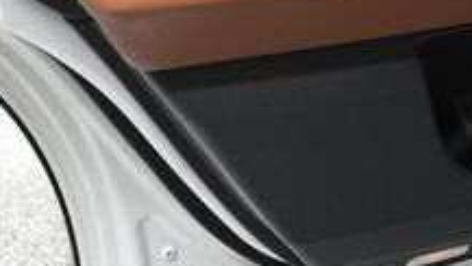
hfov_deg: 20.9
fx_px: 1276
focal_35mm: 102
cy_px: -179
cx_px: 326
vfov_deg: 11.2
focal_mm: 22
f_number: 6.3
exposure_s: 1/160
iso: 100
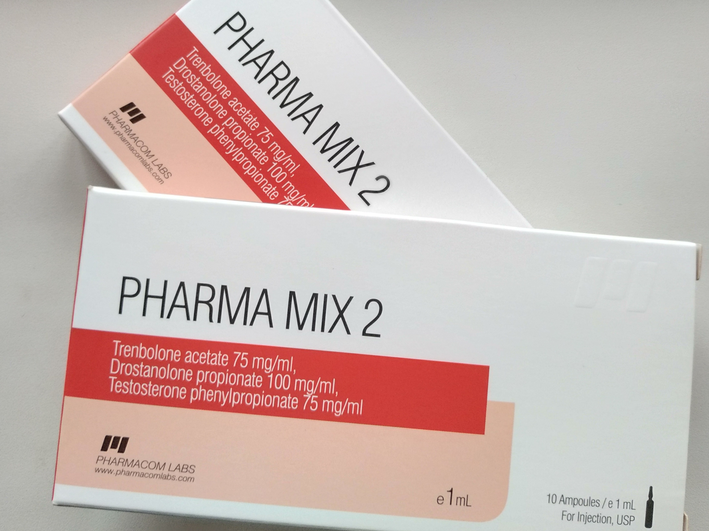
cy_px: 175
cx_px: 344
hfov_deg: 55.3
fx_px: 676
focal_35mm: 33
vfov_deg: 42.3
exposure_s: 1/100
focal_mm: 3.94
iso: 176
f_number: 1.9
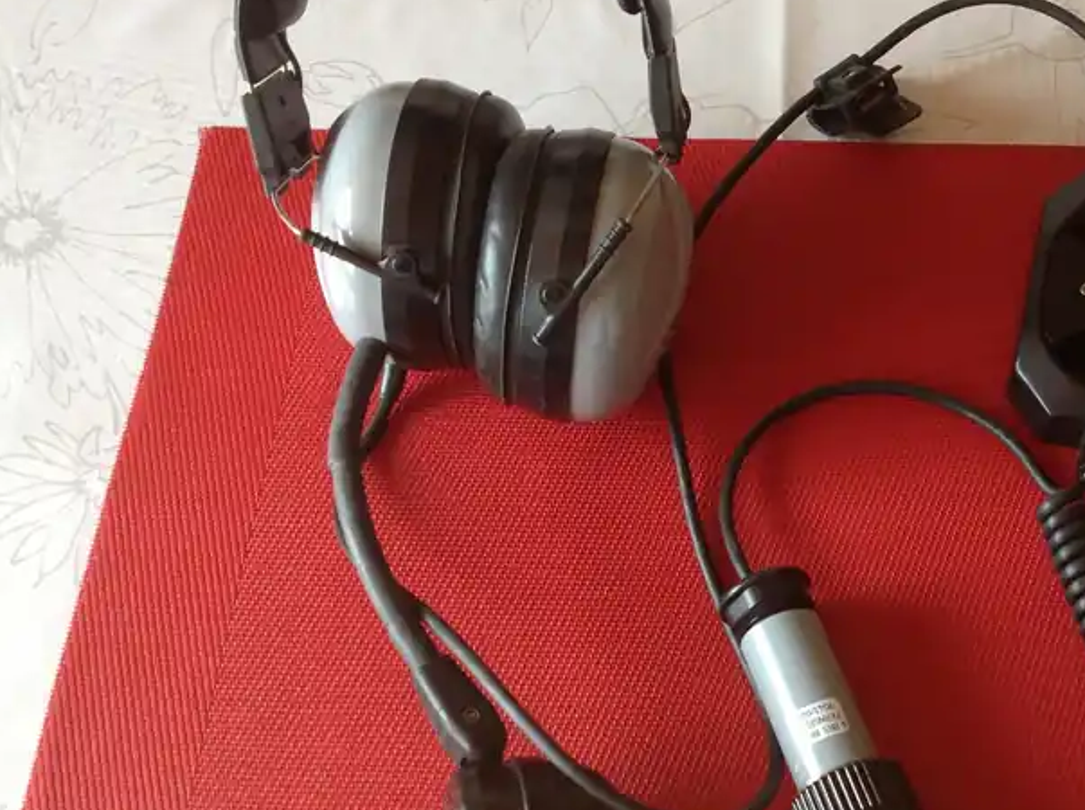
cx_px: 813
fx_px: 1815
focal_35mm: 58
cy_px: 486
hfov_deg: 32.7
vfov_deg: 25.1
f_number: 2.4
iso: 64
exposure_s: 1/40
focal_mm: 4.28
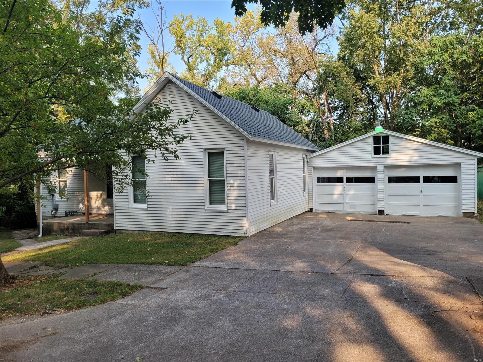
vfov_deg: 53.1
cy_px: 181
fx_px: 363
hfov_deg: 67.3
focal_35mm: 26
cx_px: 242
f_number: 1.8
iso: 40
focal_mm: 5.4
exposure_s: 1/626
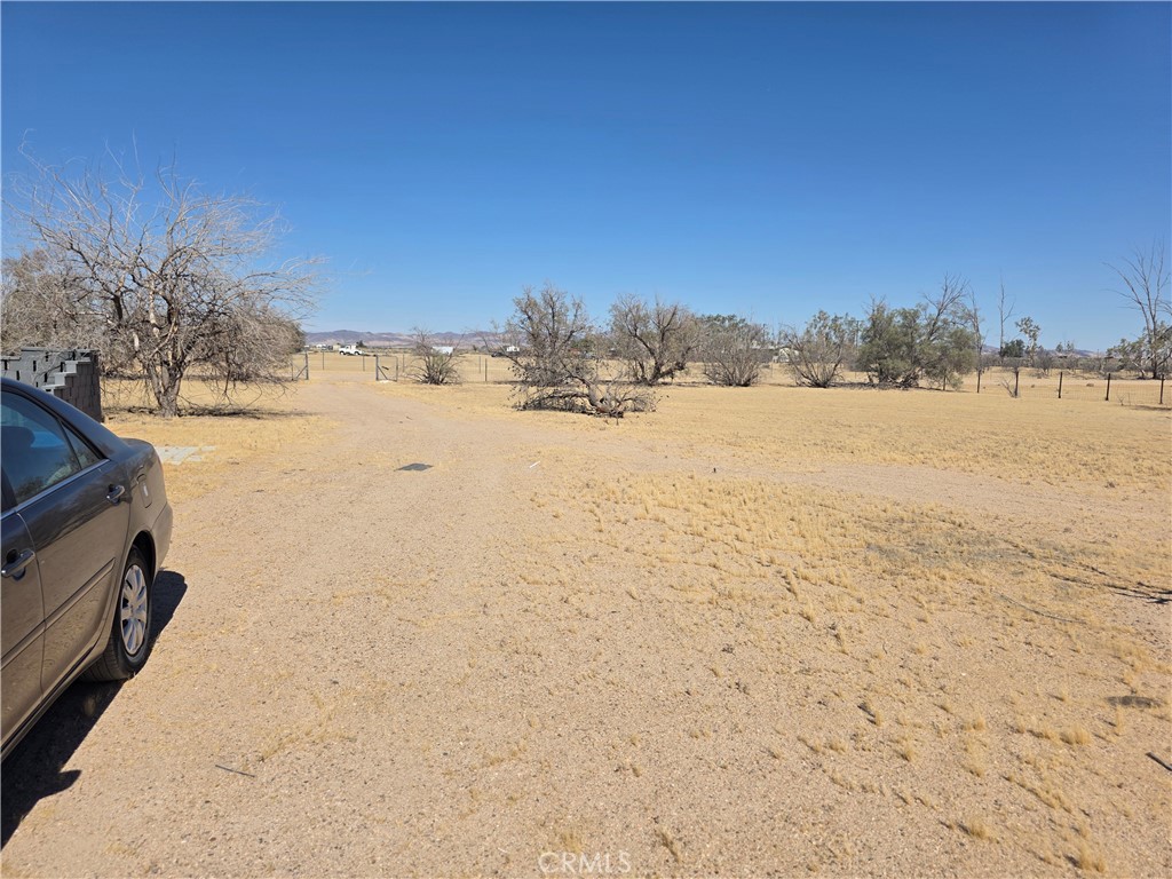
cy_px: 440
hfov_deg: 73.9
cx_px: 586
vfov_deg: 58.9
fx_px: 779
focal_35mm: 23
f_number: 1.7
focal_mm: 6.3
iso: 50
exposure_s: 1/7944
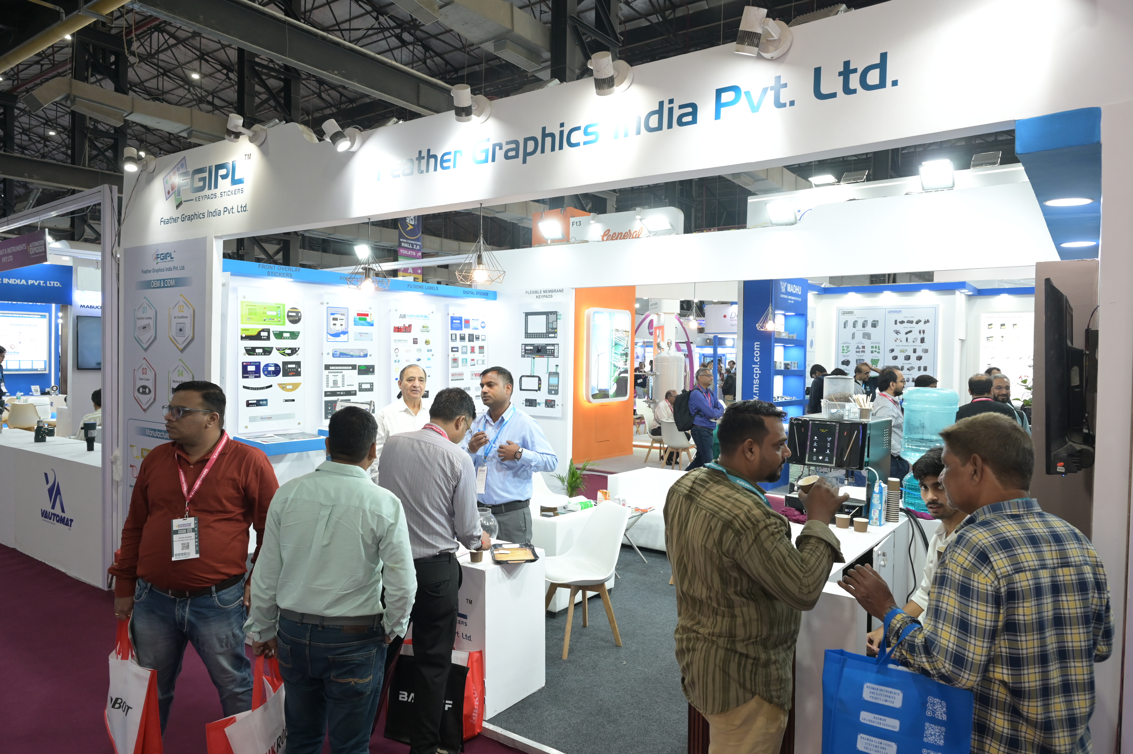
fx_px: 755
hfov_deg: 73.8
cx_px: 566
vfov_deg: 53.1
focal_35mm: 24
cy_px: 377
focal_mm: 24
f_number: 6.3
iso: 1600
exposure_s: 1/160
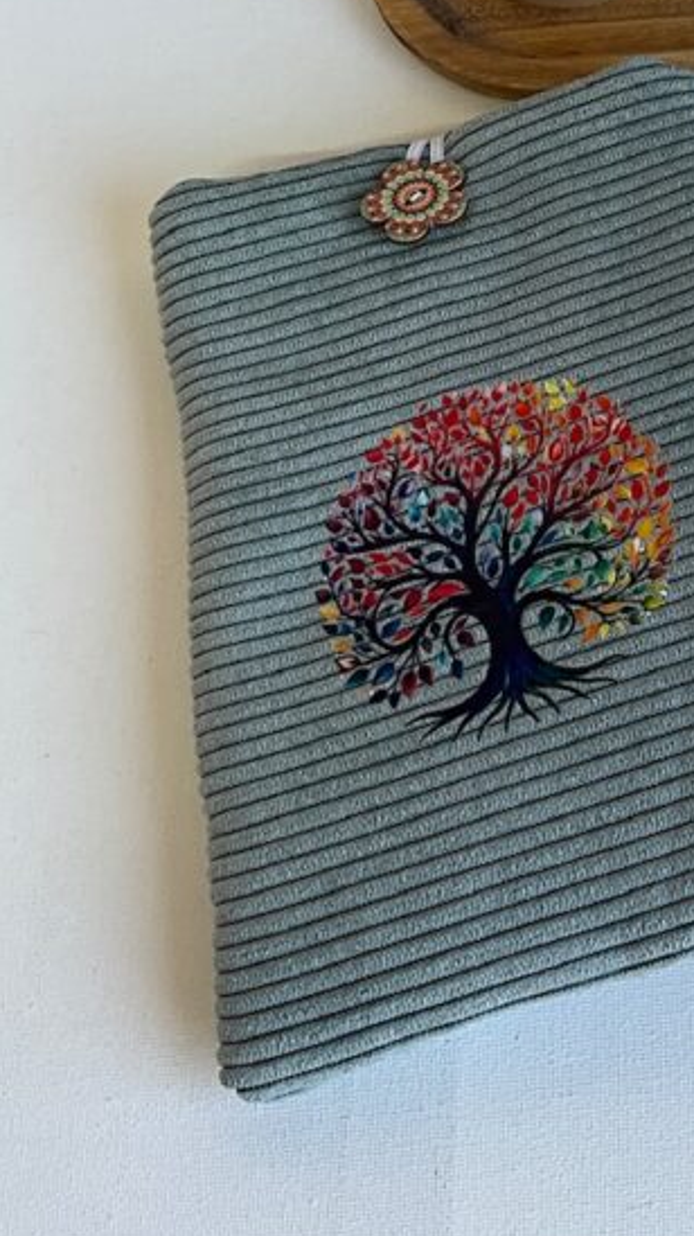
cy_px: 147
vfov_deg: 33.7
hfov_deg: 19.1
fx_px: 1931
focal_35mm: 59
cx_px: 861
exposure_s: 1/100
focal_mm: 3
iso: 20
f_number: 1.8
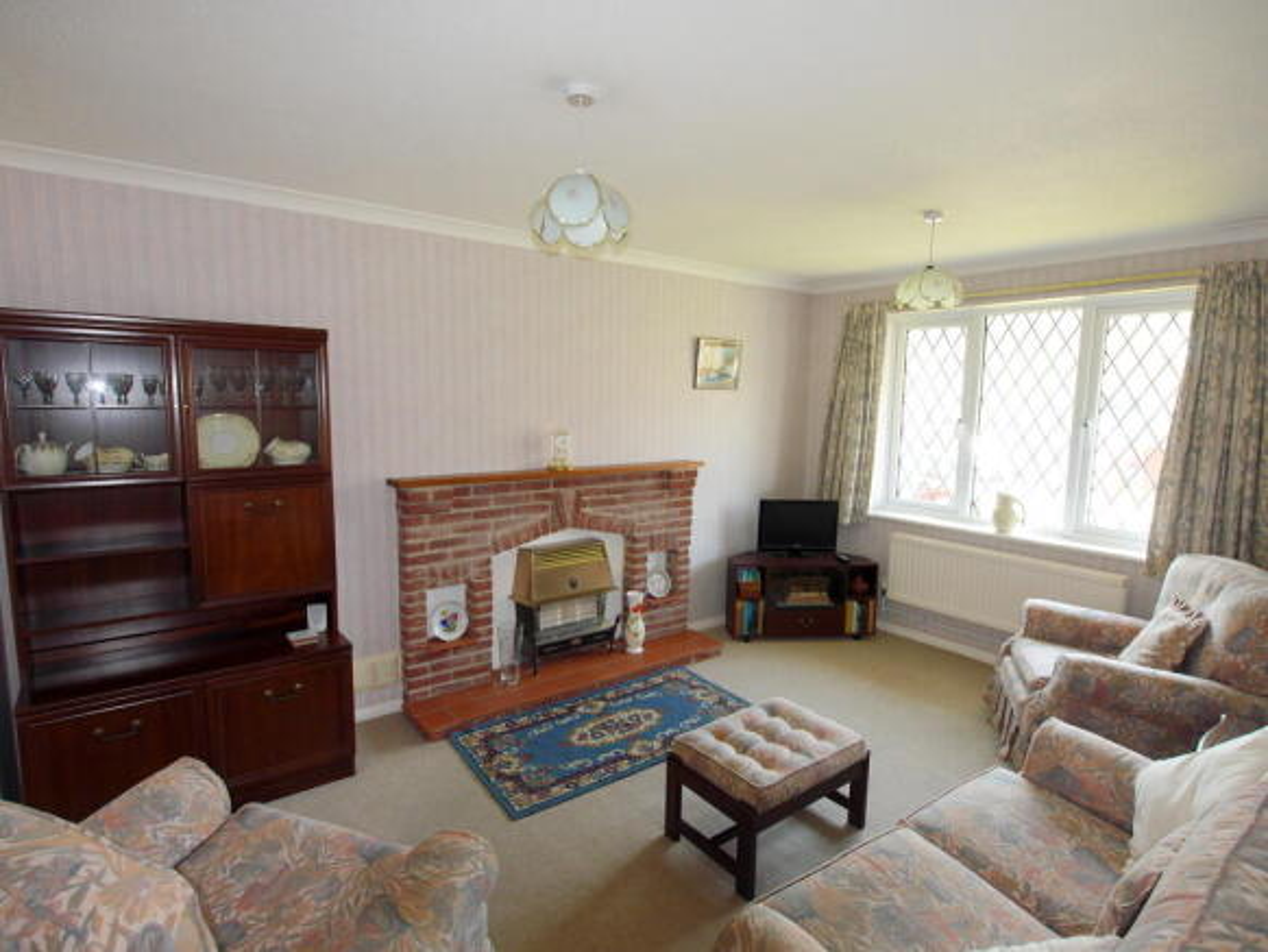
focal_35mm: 18
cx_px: 634
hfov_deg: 87.7
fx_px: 660
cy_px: 476
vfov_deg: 71.6
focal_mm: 9
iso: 500
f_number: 4
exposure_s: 1/60
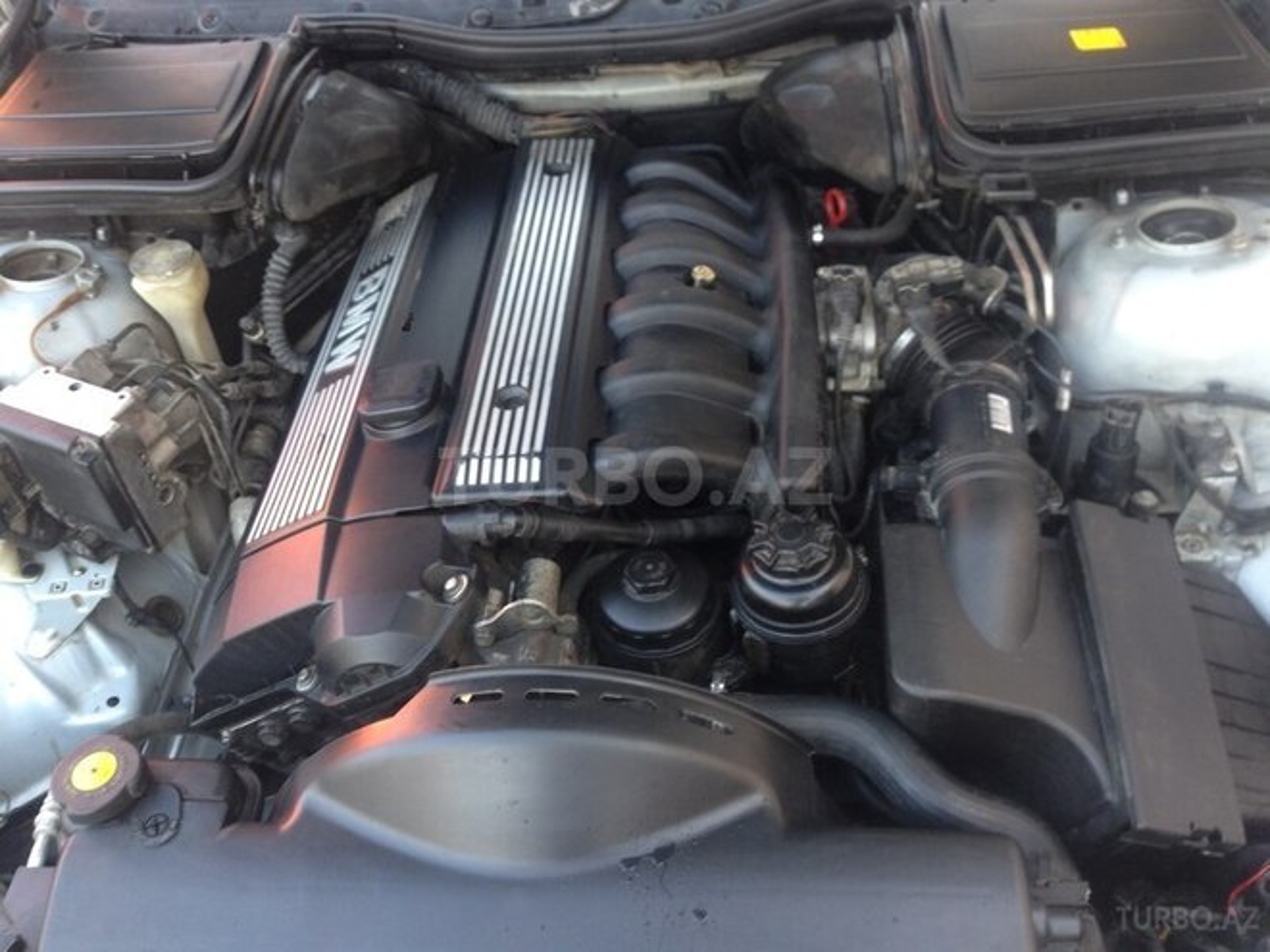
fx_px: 1211
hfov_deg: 55.4
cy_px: 476
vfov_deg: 42.9
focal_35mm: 33
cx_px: 635
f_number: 2.4
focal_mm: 4.12
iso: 50
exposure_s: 1/24
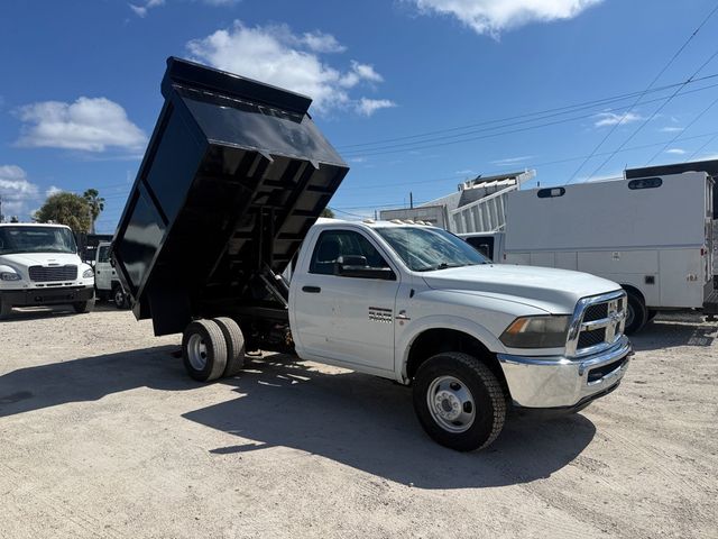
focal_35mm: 24
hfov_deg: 71.6
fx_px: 498
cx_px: 359
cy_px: 270
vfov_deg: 56.8
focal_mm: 6.76
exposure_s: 1/7353
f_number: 1.78
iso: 80
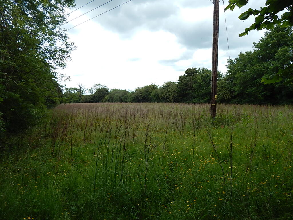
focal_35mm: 22
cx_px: 146
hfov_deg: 76.4
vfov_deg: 61.1
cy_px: 110
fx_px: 186
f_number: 3
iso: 125
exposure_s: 1/640
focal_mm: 4
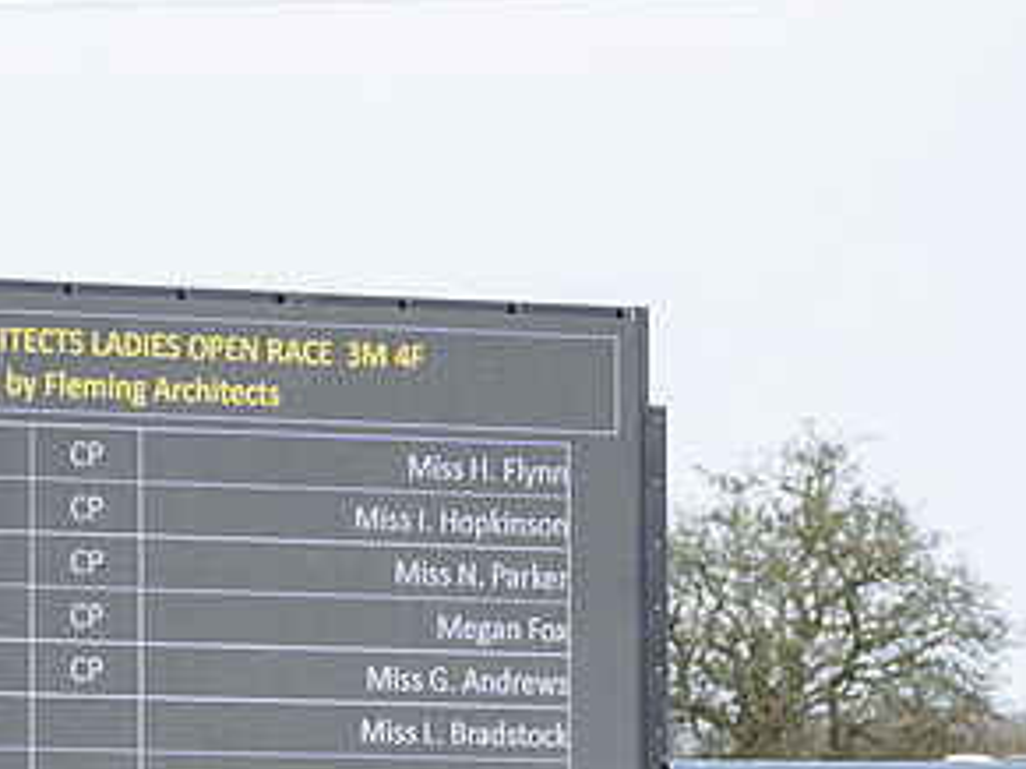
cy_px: 670
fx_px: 13243
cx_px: 190
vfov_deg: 3.3
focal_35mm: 447
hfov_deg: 4.4
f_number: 5
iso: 800
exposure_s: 1/1250
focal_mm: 200
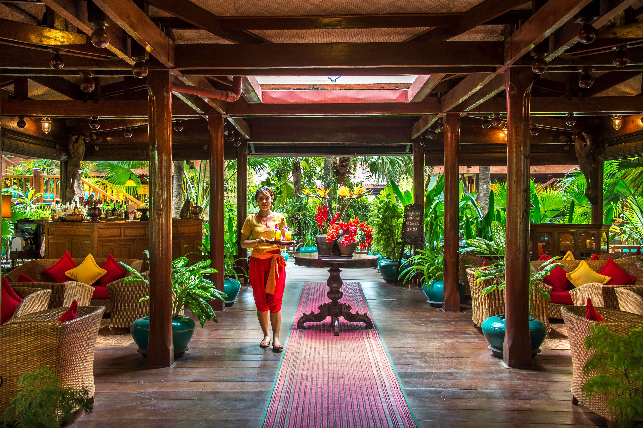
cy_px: 214
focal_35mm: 38
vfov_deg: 35.0
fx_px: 678
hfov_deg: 50.7
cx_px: 322
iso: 500
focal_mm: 38
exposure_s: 1/50
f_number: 7.1
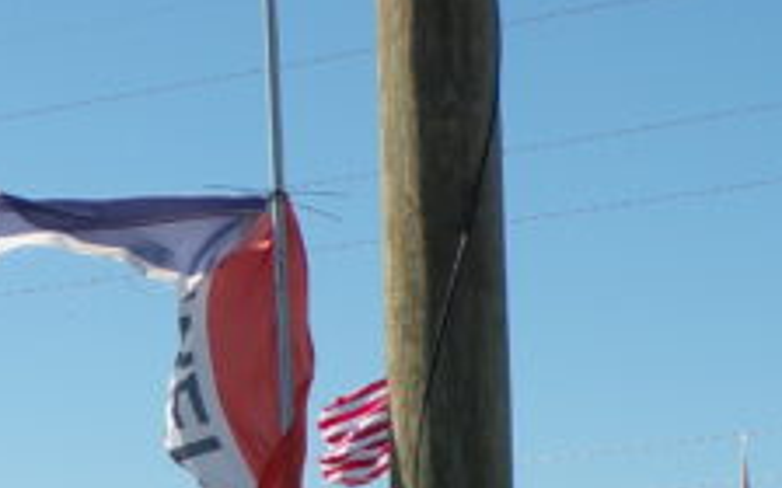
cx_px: 426
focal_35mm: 159
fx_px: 3389
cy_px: 701
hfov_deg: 13.2
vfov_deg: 8.1
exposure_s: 1/640
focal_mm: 7.6
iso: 100
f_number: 5.1
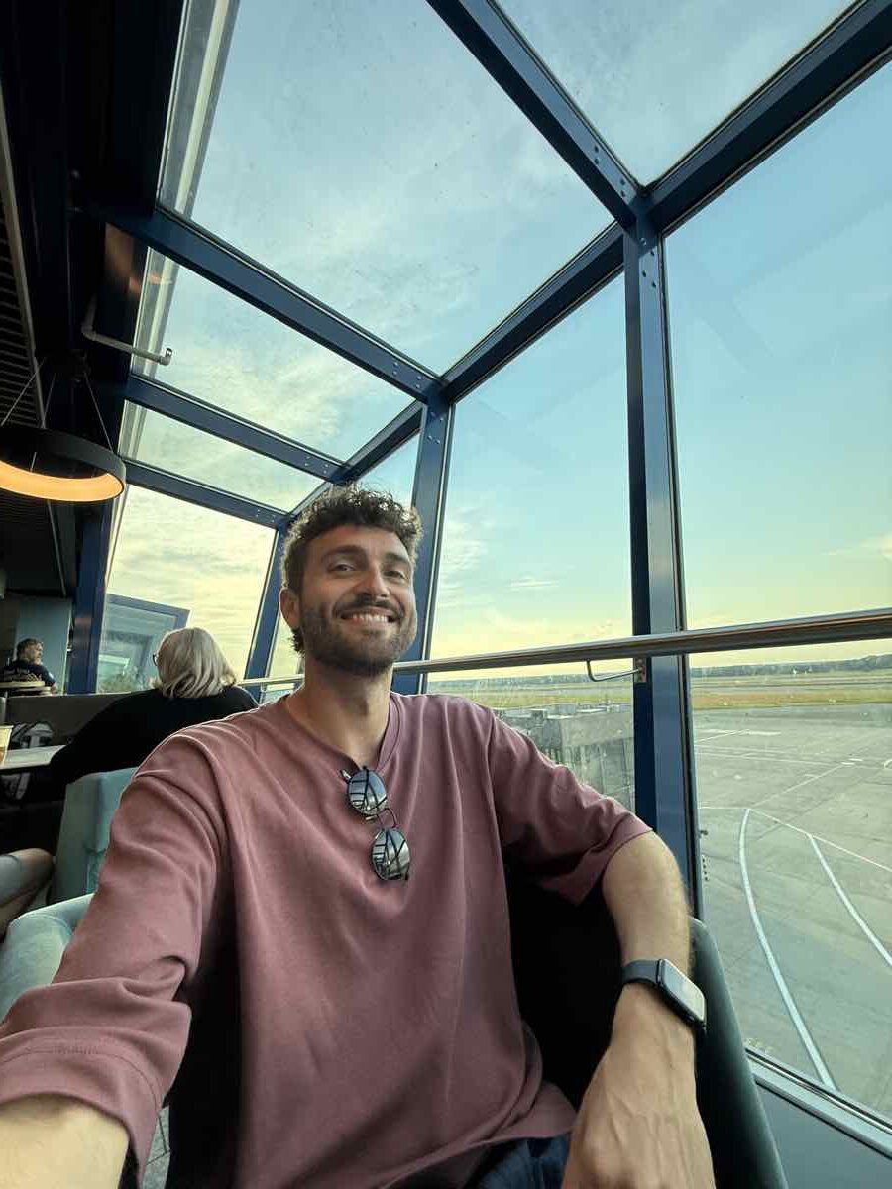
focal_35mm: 14
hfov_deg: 85.7
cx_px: 446
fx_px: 481
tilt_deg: +11.1
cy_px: 594
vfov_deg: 102.1
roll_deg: +3.8
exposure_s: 1/346
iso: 64
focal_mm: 2.22
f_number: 2.2
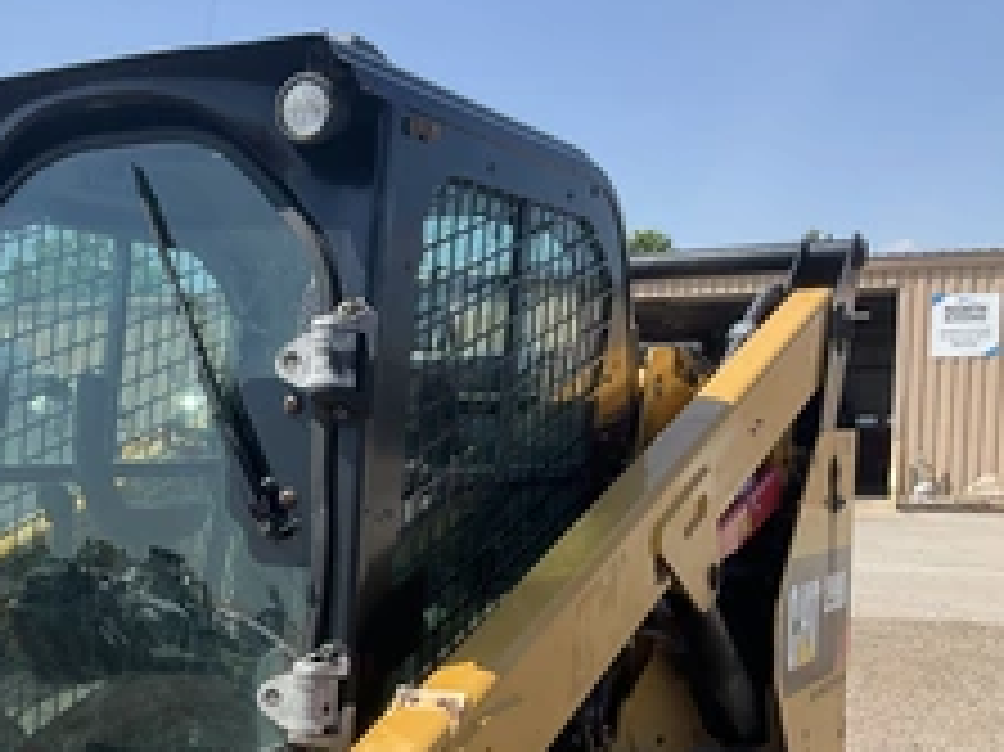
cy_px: 590
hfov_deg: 35.6
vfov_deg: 27.5
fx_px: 1507
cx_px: 194
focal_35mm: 52
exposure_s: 1/1342
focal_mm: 3
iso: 25
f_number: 1.8
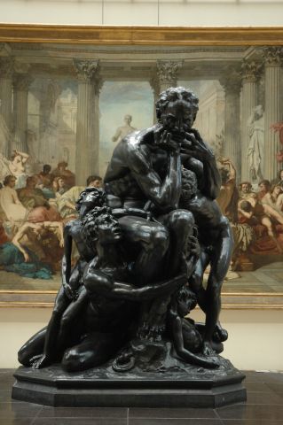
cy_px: 212
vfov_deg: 30.5
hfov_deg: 20.6
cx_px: 142
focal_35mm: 66
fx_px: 780
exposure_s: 1/20
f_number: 4.5
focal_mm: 44
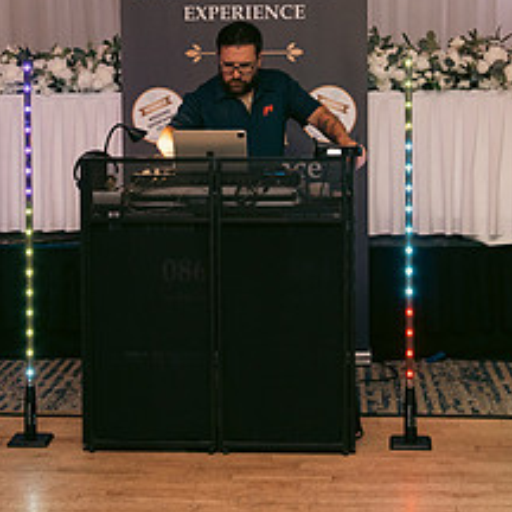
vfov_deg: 21.6
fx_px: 1339
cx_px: 228
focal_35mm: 80
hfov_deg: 21.6
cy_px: 165
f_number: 3.5
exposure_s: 1/160
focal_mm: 35
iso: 2500
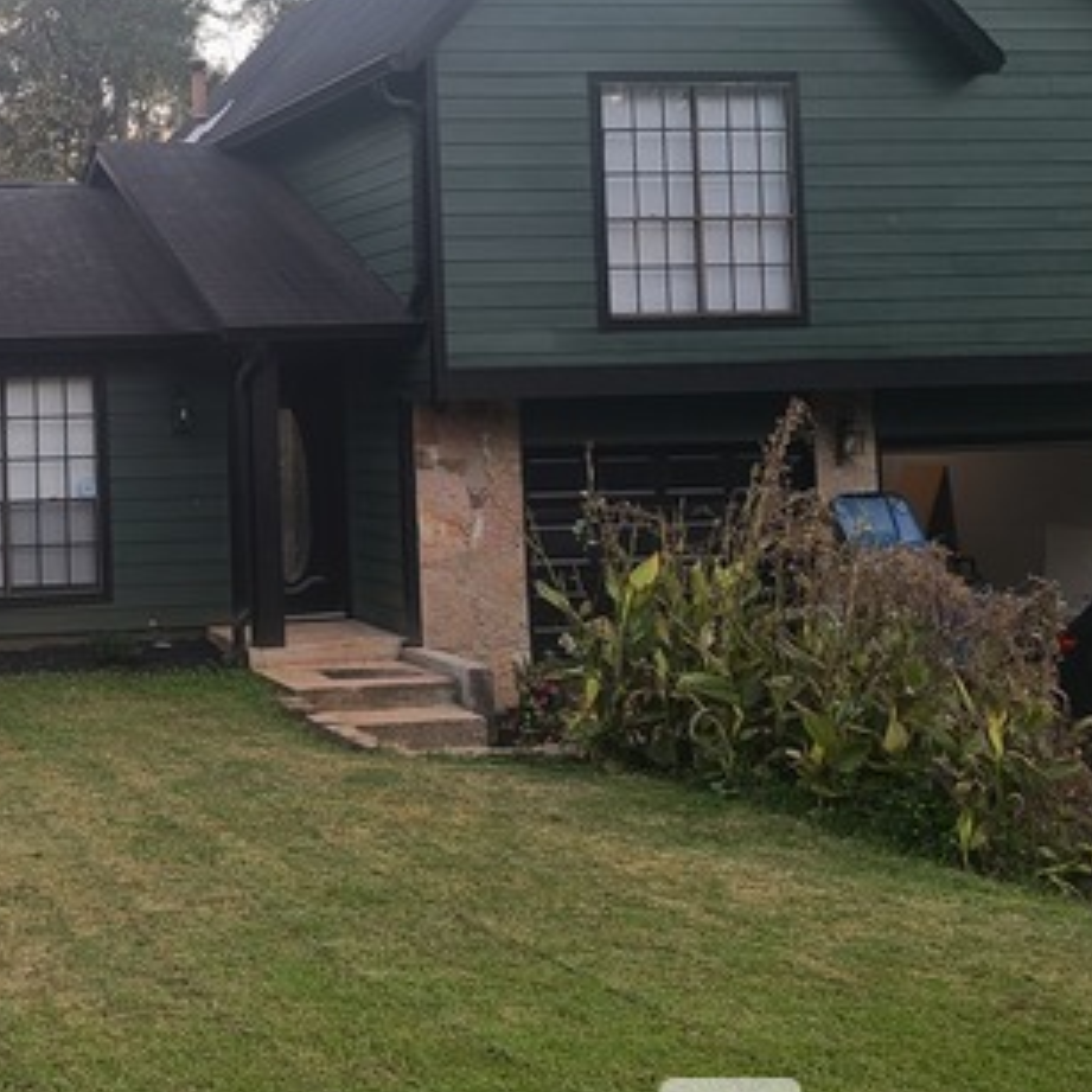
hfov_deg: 31.9
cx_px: 48
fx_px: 1785
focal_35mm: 50
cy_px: 331
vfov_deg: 33.6
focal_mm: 5.4
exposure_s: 1/60
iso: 50
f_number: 1.8
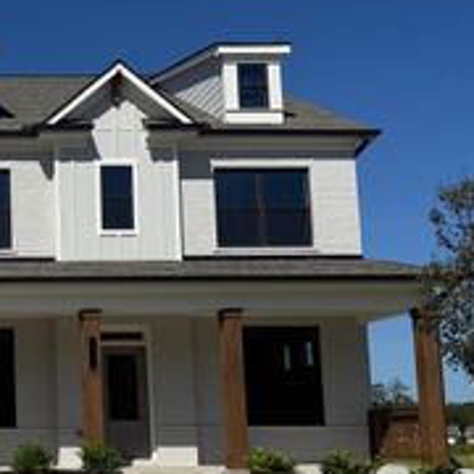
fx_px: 914
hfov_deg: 26.2
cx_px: -82
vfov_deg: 28.8
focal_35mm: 59
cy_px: 330
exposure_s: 1/10309
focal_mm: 6.76
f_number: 1.78
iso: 80
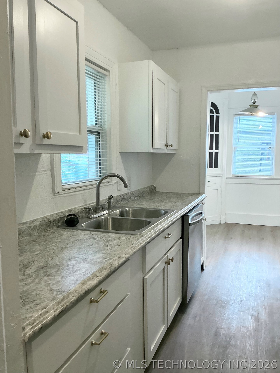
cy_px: 186
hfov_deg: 48.2
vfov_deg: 61.7
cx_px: 140
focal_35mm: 29
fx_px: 313
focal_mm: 3
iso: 160
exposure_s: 1/60
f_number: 1.8
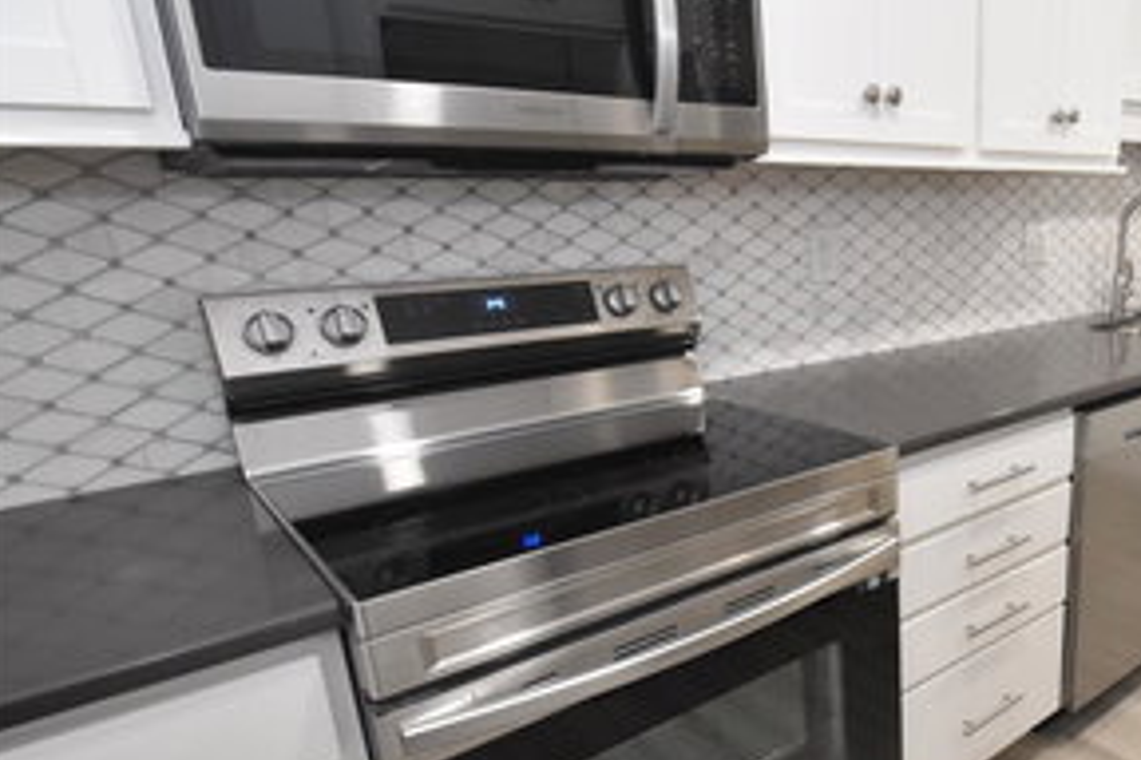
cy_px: 428
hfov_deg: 64.4
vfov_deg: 51.2
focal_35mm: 25
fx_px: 792
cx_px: 931
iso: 1600
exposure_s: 1/60
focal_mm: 10
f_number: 5.6
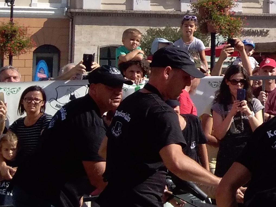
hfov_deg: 15.1
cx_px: 546
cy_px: -32
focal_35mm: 106
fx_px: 845
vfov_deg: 13.6
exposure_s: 1/1455
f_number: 2
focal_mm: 3.52
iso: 101
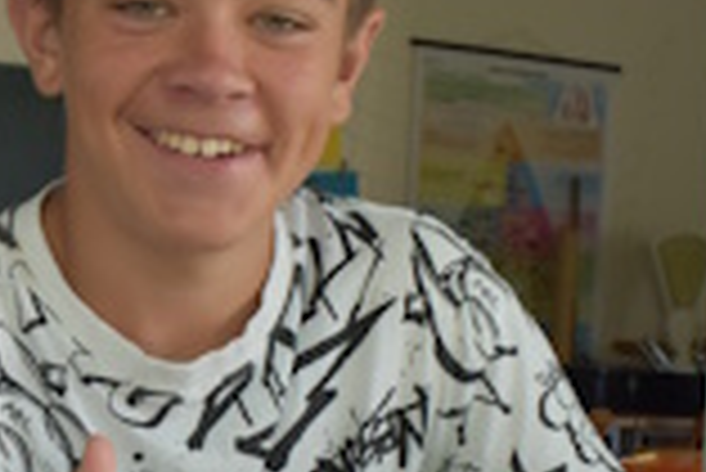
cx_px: -81
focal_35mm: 103
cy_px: 333
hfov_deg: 19.0
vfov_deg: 13.3
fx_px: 2022
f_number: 3.5
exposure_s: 1/250
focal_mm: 18
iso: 640
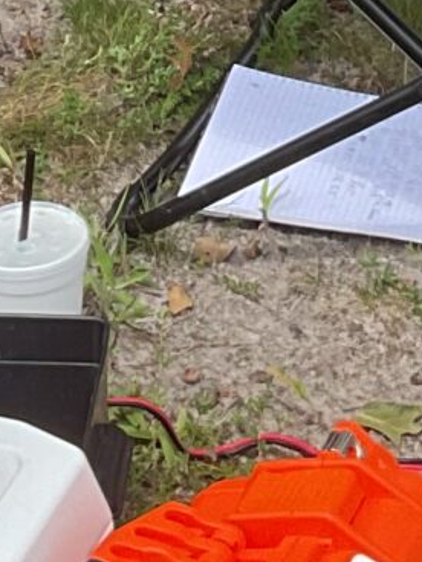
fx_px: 3283
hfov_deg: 7.4
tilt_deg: -15.1
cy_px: -556
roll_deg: +1.7
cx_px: 283
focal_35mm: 202
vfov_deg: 9.2
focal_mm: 3
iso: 16
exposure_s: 1/519
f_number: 1.8
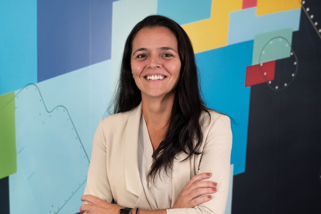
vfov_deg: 27.2
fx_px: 443
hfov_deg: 39.9
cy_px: 107
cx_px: 160
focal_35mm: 50
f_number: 3.2
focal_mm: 33.1
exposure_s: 1/80
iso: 500
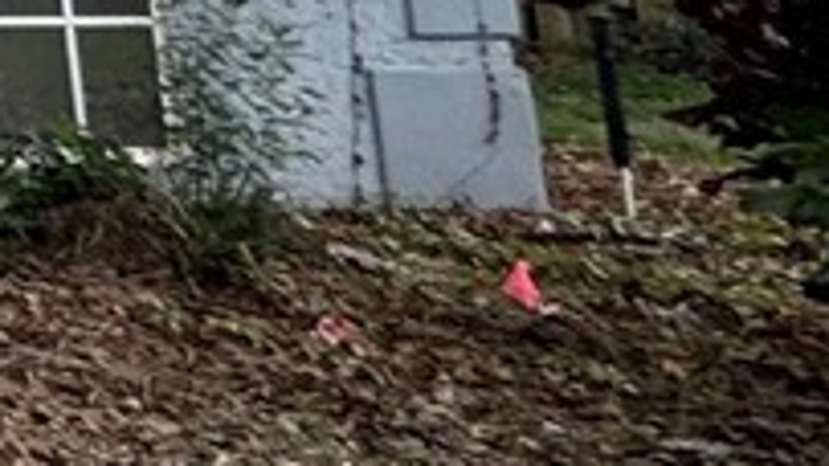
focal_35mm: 120
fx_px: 2637
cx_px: -2034
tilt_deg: +9.7
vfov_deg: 8.9
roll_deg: -0.3
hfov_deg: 9.7
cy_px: -748
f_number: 2.2
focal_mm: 2.22
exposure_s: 1/155
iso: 40
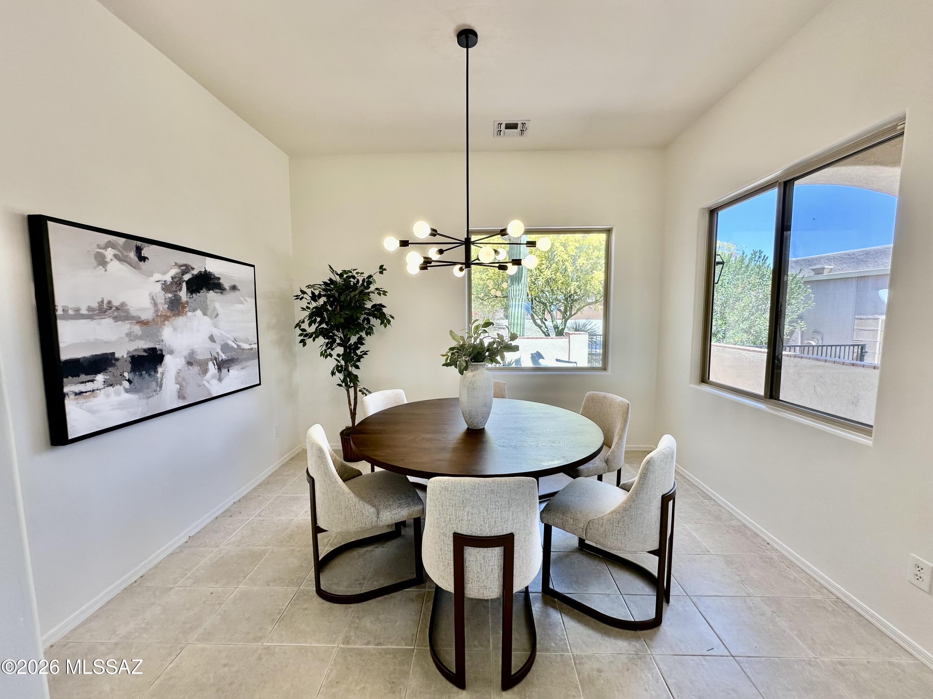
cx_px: 466
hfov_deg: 102.1
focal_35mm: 14
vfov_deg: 85.7
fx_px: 377
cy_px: 350
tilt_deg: -5.1
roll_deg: +0.4
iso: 40
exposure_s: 1/211
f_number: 2.2
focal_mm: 2.22
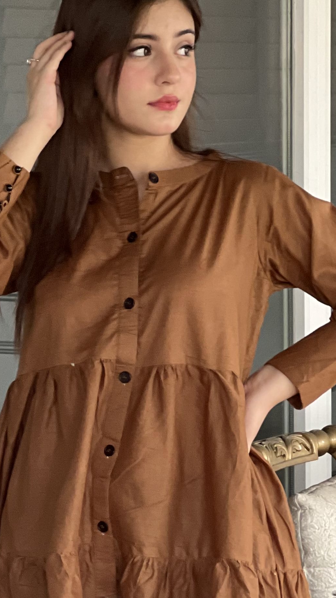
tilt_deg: -7.9
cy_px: 557
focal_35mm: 184
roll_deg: +1.0
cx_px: 150
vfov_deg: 11.6
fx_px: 2914
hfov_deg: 6.6
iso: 250
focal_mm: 9
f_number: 2.8
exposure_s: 1/102
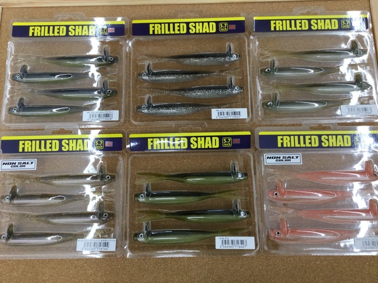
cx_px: 189
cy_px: 142
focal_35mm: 31
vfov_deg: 45.4
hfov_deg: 58.4
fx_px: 339
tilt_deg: -78.1
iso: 25
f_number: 2.4
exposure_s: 1/30
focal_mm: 3.3
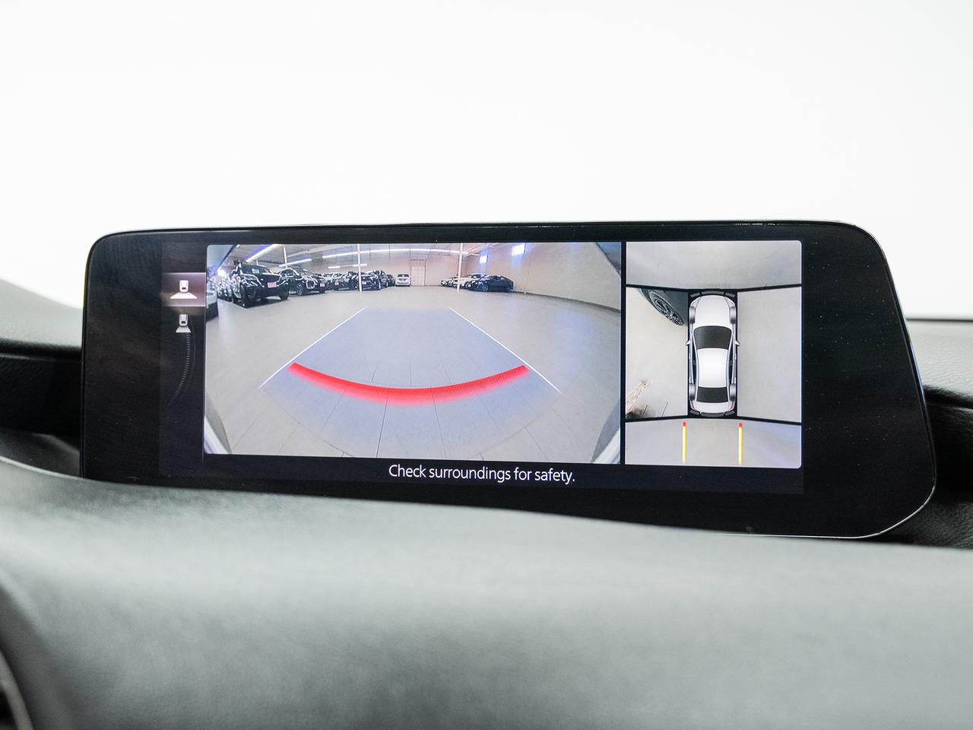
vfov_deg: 36.1
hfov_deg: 47.0
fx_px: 1117
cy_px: 318
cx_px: 443
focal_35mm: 40
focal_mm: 30.8
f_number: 3.5
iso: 1000
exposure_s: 1/40
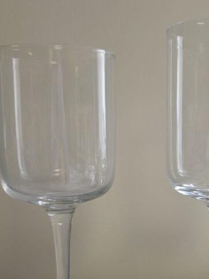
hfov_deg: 29.2
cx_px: 153
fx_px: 395
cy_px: 178
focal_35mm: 49
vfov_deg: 38.6
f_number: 1.7
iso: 160
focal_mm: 6.3
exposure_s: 1/120
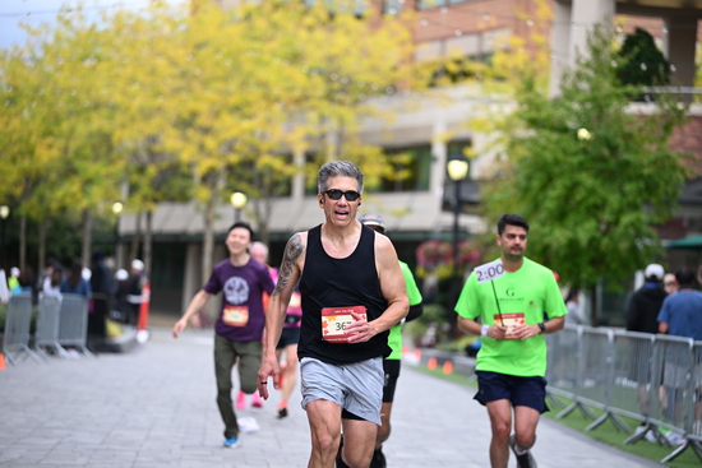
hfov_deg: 17.1
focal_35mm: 120
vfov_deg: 11.4
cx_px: 351
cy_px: 234
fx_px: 2340
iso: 640
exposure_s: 1/2000
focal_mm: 120
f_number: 2.8
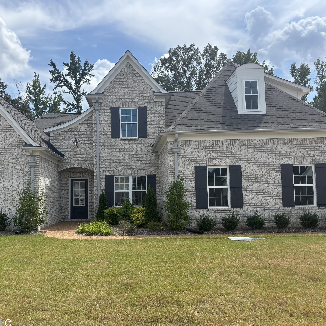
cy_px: 168
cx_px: 138
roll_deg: +1.2
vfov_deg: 51.1
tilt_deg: +4.4
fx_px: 341
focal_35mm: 32
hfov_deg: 50.9
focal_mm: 5.96
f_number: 1.6
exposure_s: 1/2451
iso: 50
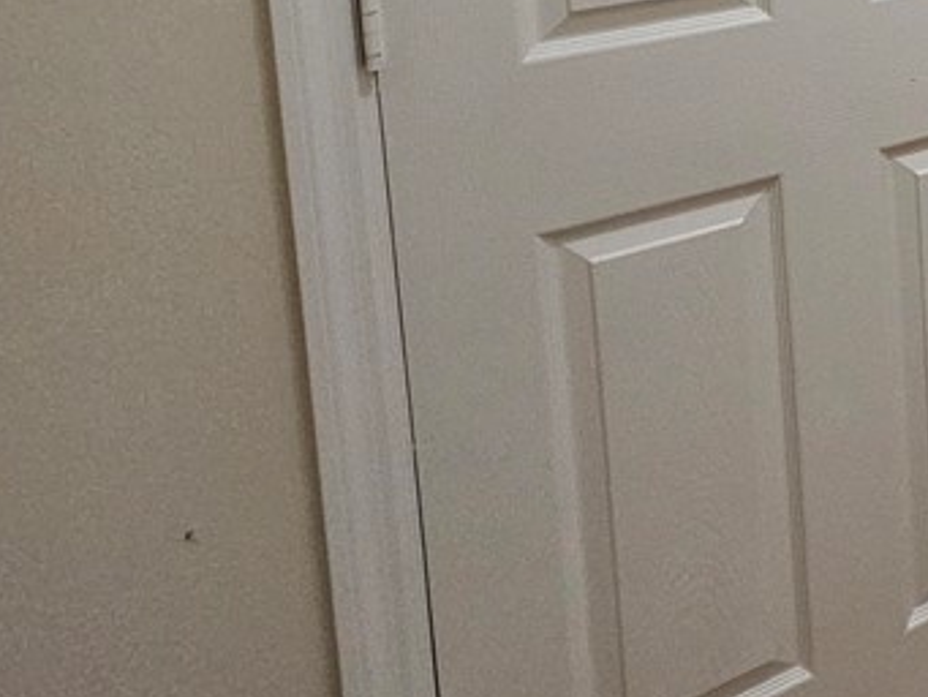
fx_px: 1046
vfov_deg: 28.8
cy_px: -245
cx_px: 1372
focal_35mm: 39
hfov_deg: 29.7
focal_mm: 2.2
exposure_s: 1/60
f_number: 2.2
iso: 320
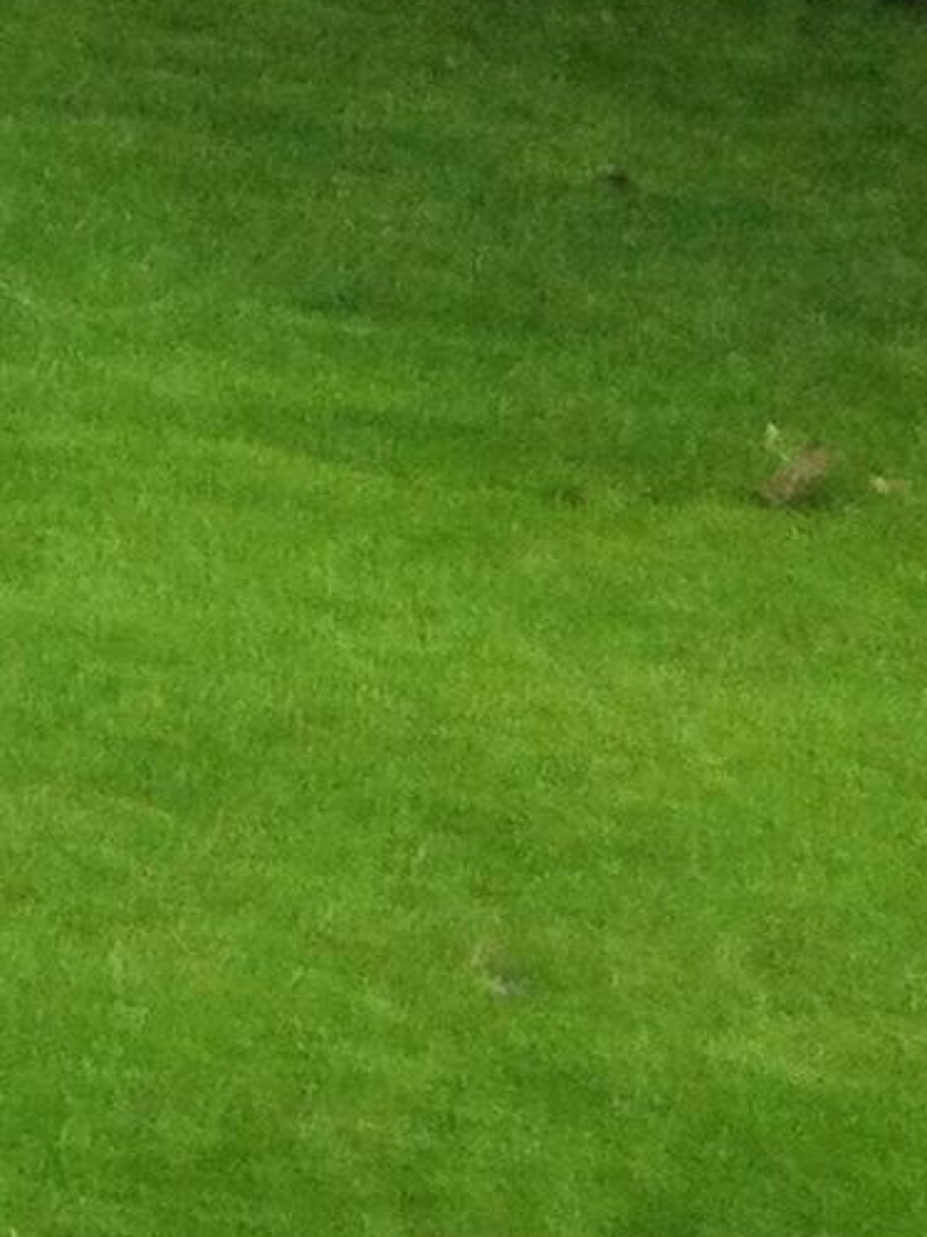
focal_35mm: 181
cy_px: -688
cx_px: -1785
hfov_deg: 7.3
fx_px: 6463
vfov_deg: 10.5
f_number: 2.8
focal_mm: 3.85
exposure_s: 1/15
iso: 100
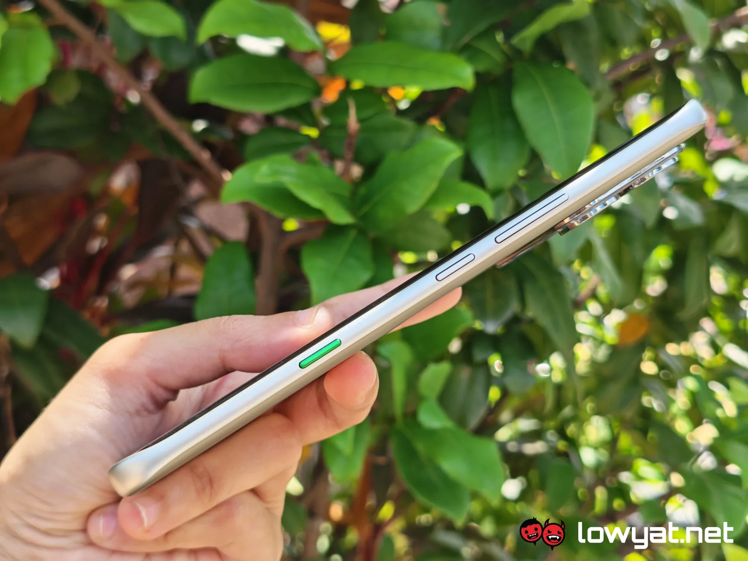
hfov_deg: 41.2
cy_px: 280
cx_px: 374
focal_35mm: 46
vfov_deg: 31.5
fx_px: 994
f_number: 1.6
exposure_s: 1/900
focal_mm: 5.4
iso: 50
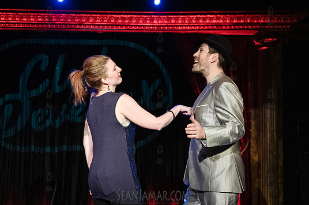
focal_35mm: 50
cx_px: 144
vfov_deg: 26.7
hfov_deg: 39.7
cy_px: 135
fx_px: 428
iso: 4000
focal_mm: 34
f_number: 2.8
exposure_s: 1/320
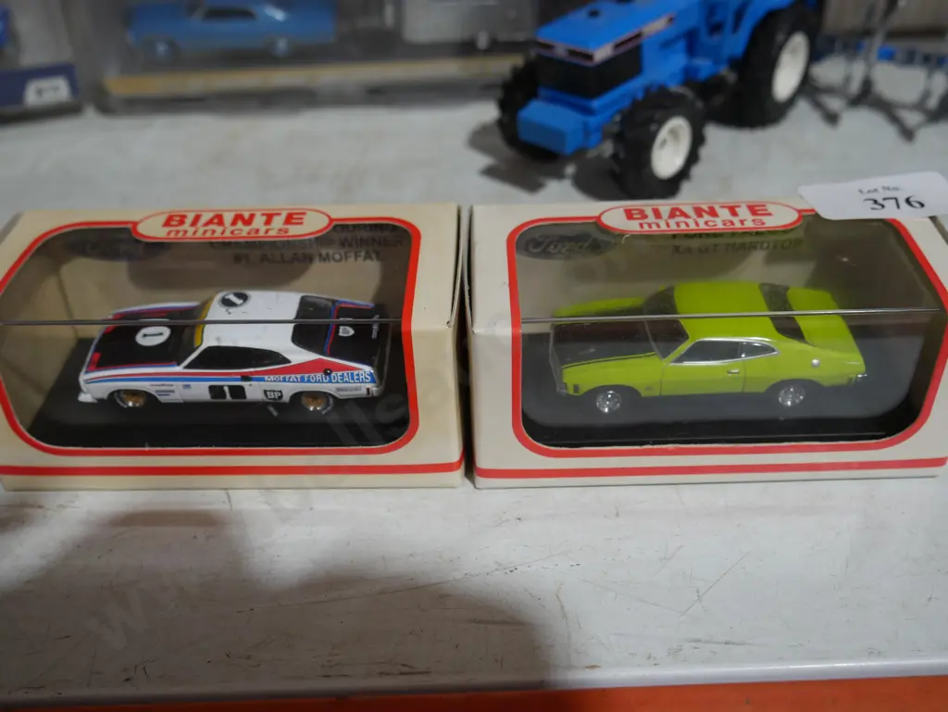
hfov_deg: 51.3
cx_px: 474
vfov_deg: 39.7
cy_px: 356
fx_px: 986
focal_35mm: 36
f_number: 4
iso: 250
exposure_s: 1/60
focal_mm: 18
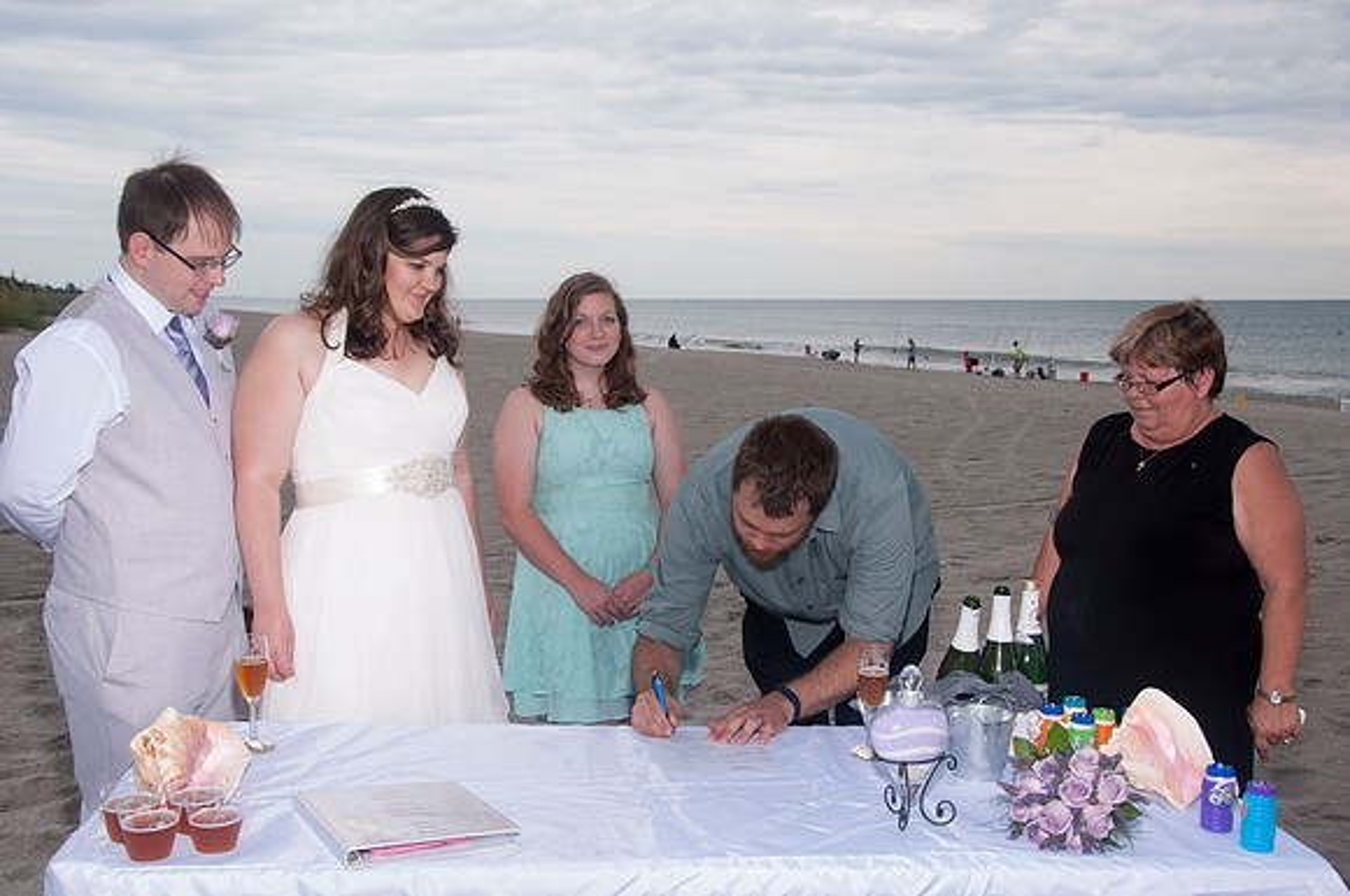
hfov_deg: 49.6
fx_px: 1460
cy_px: 448
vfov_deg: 34.1
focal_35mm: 39
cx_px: 675
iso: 100
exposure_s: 1/250
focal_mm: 26
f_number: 7.1
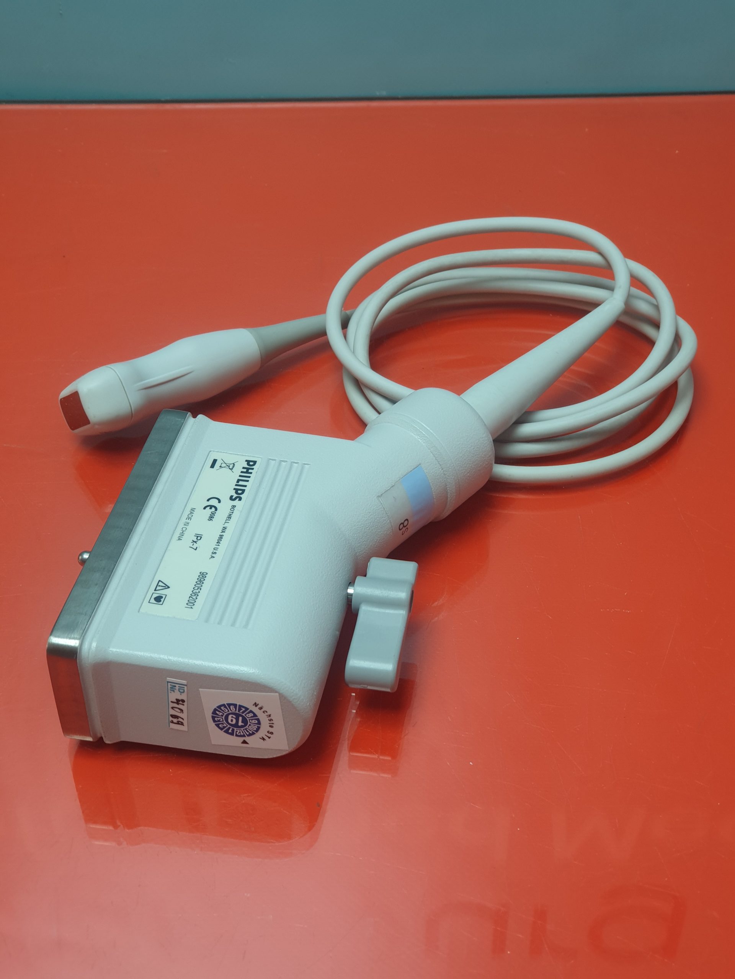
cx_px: 368
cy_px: 490
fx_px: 1472
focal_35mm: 52
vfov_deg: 36.8
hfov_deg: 28.0
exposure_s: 1/33
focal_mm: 6
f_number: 2.4
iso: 50
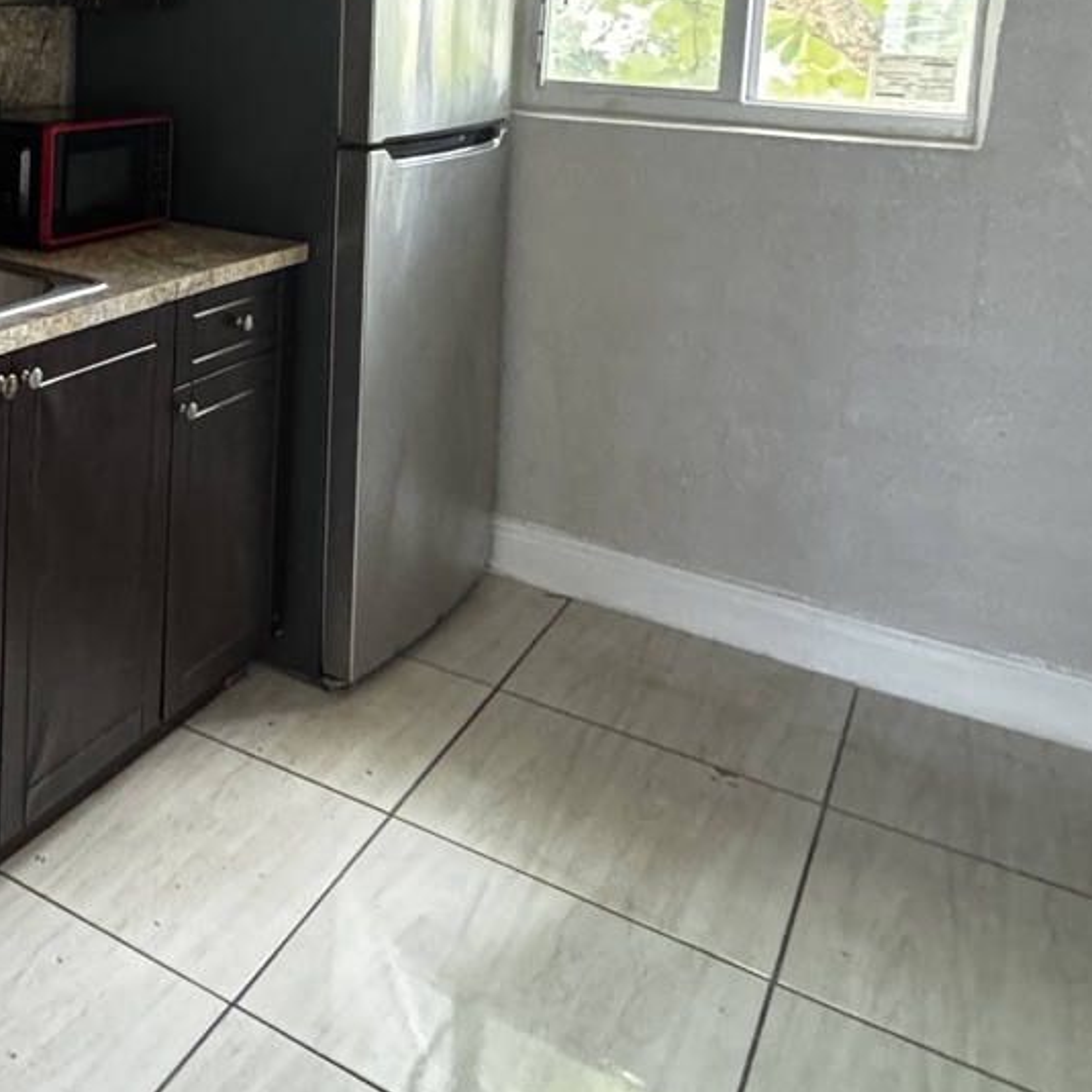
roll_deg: -2.2
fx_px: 1321
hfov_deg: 38.9
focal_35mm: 37
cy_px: 86
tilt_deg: -5.2
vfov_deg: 41.0
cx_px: -39
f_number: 2.2
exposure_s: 1/60
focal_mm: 2.22
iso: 1000
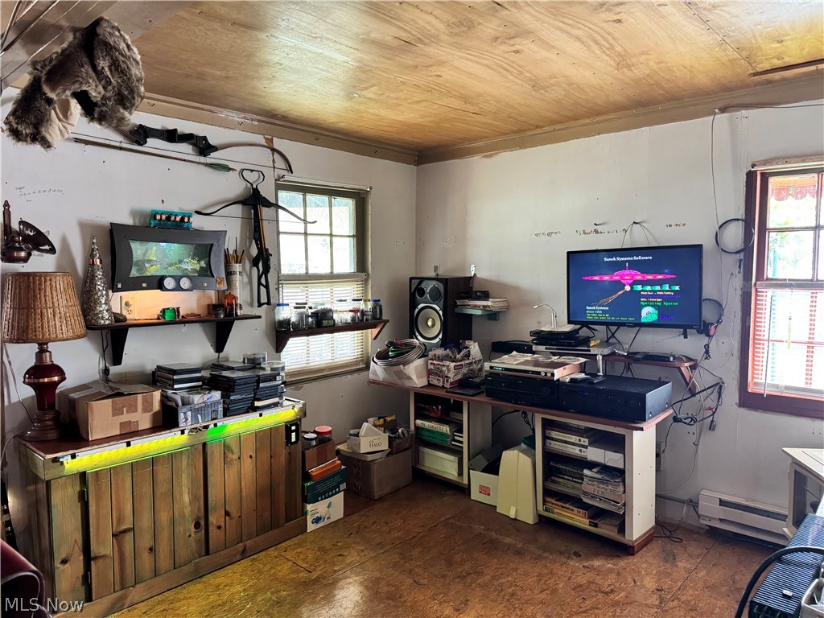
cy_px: 309
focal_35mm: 24
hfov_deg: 71.6
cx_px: 412
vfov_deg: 56.8
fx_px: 571
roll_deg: -0.2
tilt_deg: -4.4
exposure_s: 1/60
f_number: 1.78
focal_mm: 6.76
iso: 500
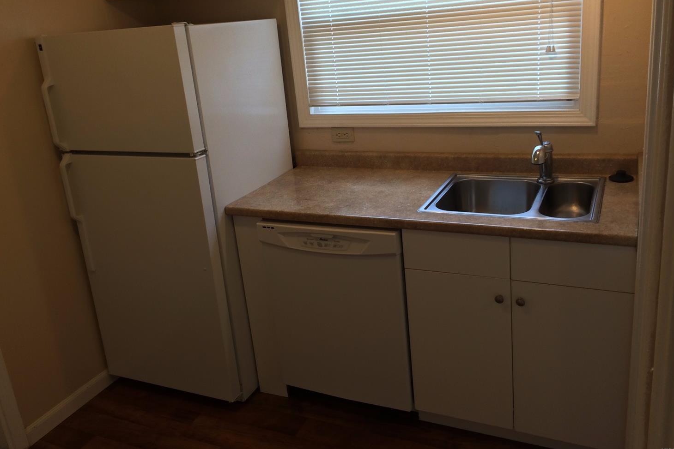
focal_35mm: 31
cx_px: 339
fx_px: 580
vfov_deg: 42.3
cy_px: 198
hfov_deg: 60.3
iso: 50
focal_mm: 4.15
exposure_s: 1/60
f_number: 2.2
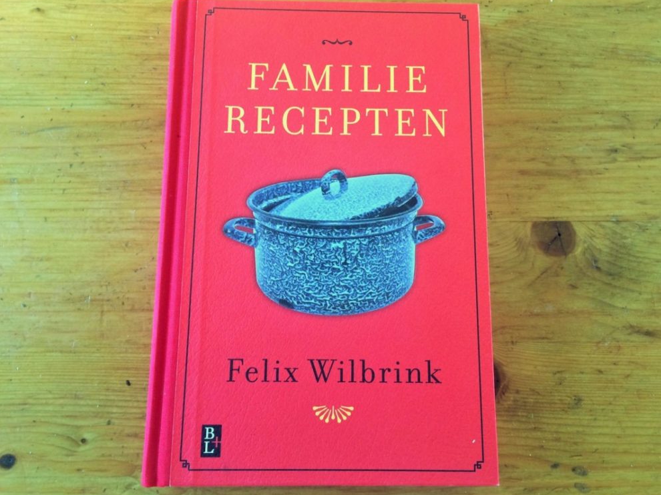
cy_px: 242
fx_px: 573
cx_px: 341
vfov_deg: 46.8
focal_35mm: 30
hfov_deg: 60.0
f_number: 2.2
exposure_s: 1/30
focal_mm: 4.15
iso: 80
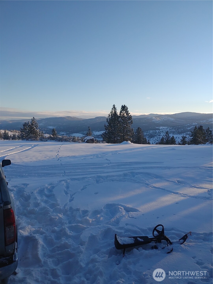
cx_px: 106
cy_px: 142
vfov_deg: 67.3
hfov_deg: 53.1
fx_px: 213
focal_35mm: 26
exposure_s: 1/1099
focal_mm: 4.81
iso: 50
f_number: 1.8
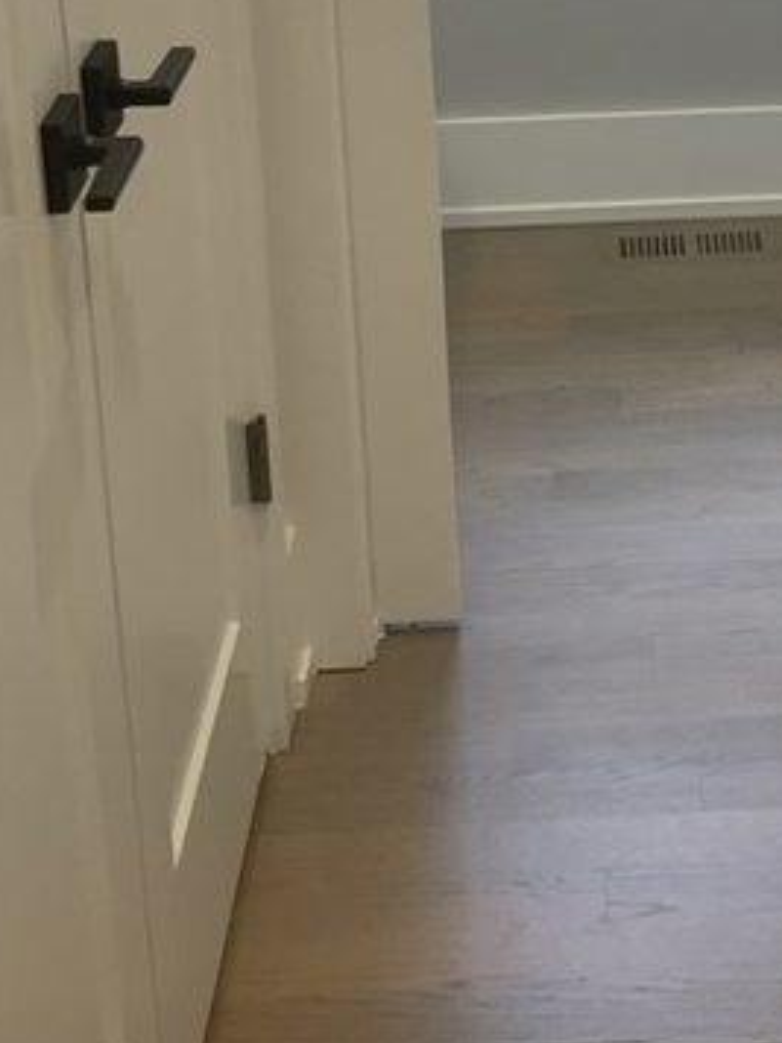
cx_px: 682
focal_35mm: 78
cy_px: -4
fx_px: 2349
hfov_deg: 18.6
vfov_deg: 23.9
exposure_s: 1/60
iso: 64
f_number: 1.8
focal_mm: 4.25
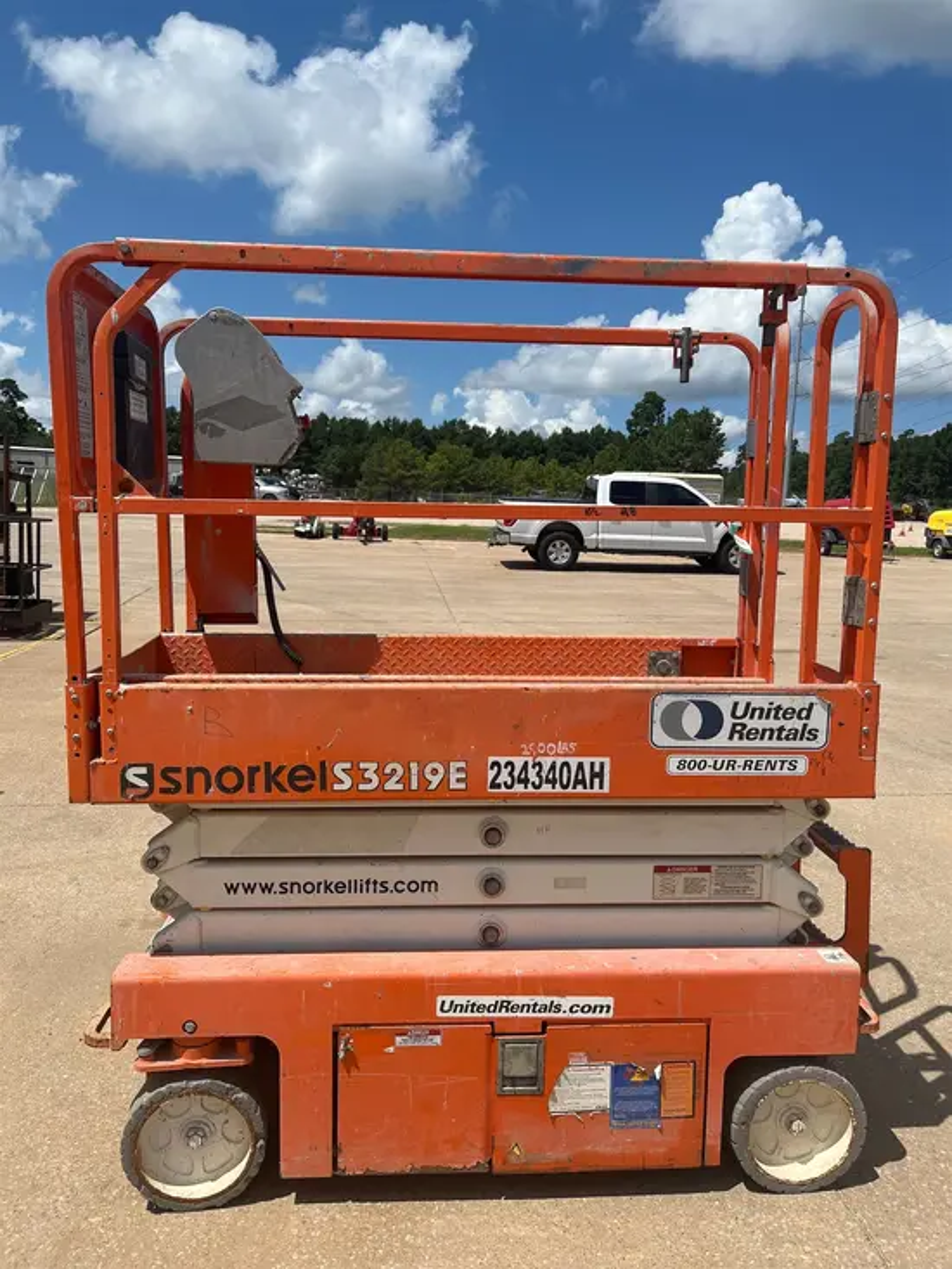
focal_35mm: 26
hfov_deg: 53.1
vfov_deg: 67.3
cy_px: 634
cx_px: 476
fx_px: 953
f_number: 1.6
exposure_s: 1/5848
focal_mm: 5.1
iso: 50
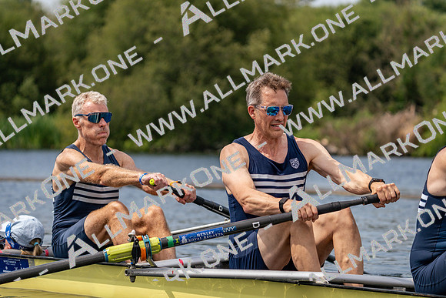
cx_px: 223
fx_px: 2478
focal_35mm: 200
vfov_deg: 6.9
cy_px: 149
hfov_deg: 10.3
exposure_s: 1/1600
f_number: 5.6
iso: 250
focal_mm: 200
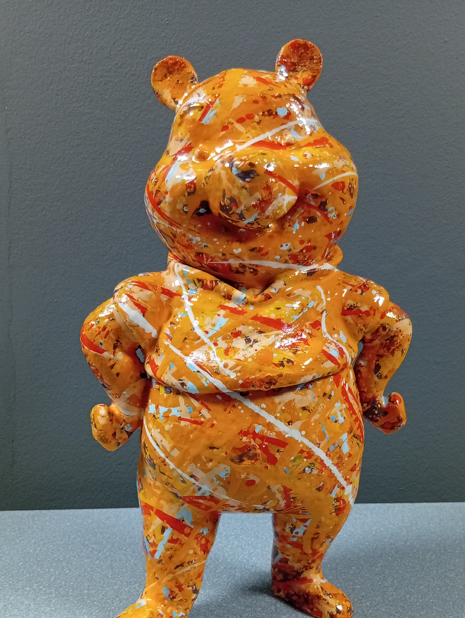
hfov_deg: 44.2
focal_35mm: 32
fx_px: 572
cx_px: 246
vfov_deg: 56.6
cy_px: 350
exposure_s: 1/33.3
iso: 308
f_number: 1.8
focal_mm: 3.84
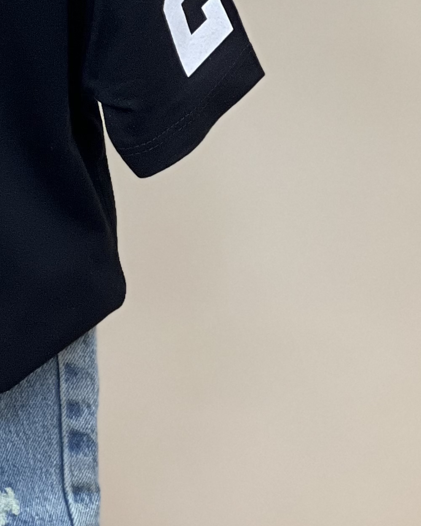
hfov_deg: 6.3
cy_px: 235
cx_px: -206
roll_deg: +0.4
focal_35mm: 243
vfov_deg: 8.0
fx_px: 3784
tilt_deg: -12.5
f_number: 2.8
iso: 200
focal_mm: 9
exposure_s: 1/100
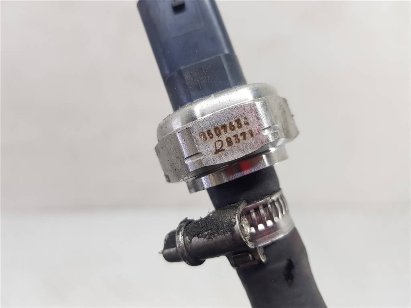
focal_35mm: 26
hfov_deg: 67.3
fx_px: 309
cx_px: 206
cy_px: 154
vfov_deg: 53.1
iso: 40
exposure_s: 1/50
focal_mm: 4.2
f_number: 1.7
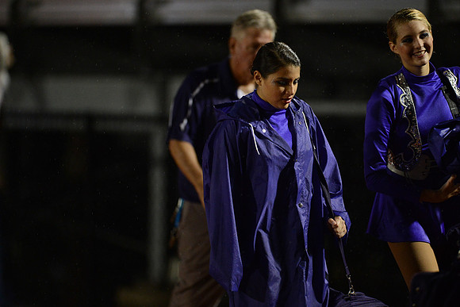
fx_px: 5112
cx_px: 230
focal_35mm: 400
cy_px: 154
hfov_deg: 5.2
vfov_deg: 3.4
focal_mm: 400
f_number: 2.8
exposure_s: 1/1000
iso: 5000
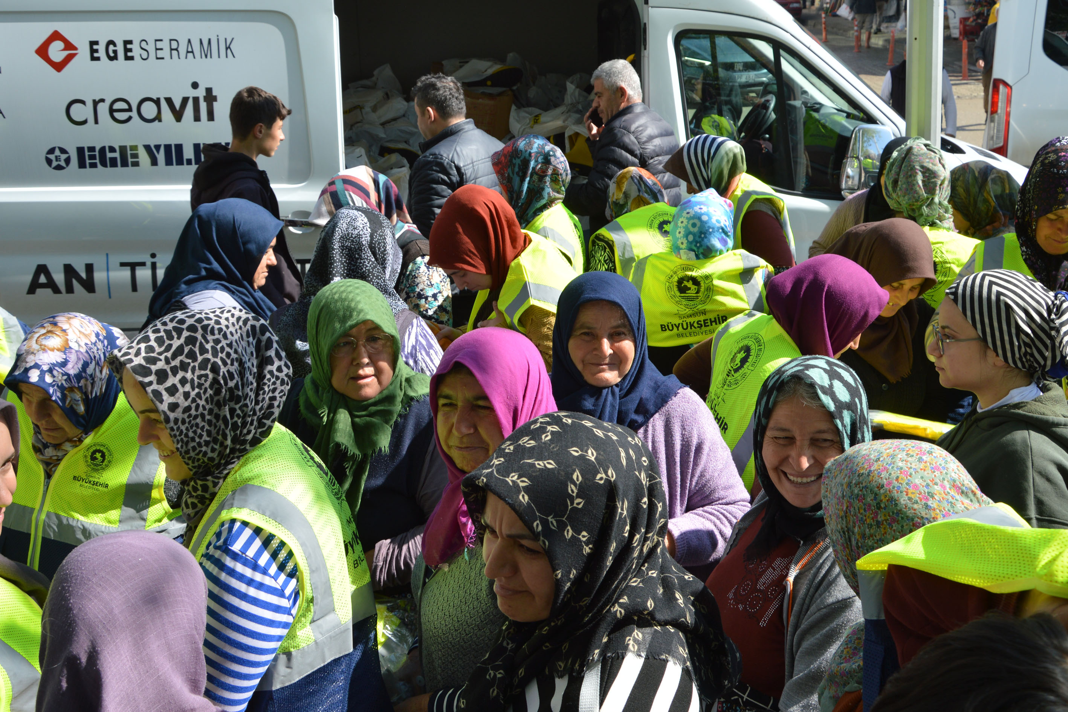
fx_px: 979
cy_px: 356
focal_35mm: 33
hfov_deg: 57.2
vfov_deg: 40.0
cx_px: 534
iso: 100
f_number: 8
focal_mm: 22
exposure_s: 1/250
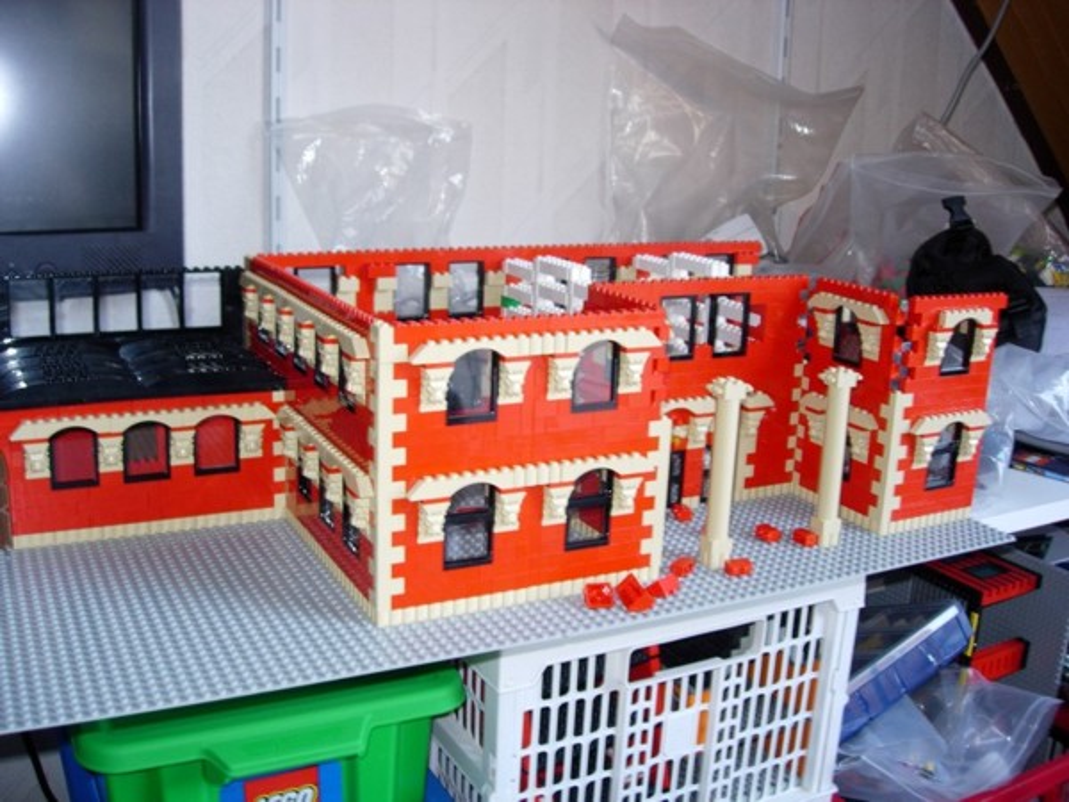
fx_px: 1174
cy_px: 401
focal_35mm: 38
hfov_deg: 49.0
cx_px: 534
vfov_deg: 37.7
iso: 79
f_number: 2.8
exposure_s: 1/14.6
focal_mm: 7.8
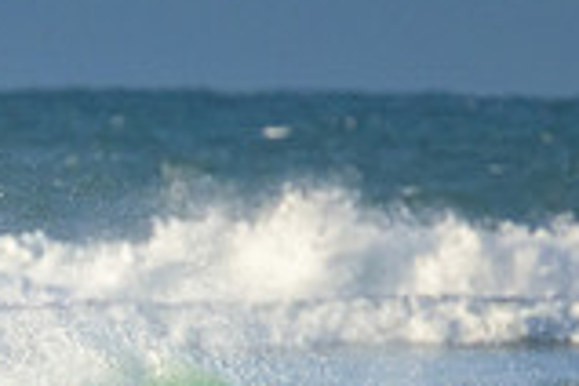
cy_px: 563
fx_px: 48311
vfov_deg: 0.5
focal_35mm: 3004
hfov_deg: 0.7
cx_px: -189
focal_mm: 800
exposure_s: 1/2000
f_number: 11
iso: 2500
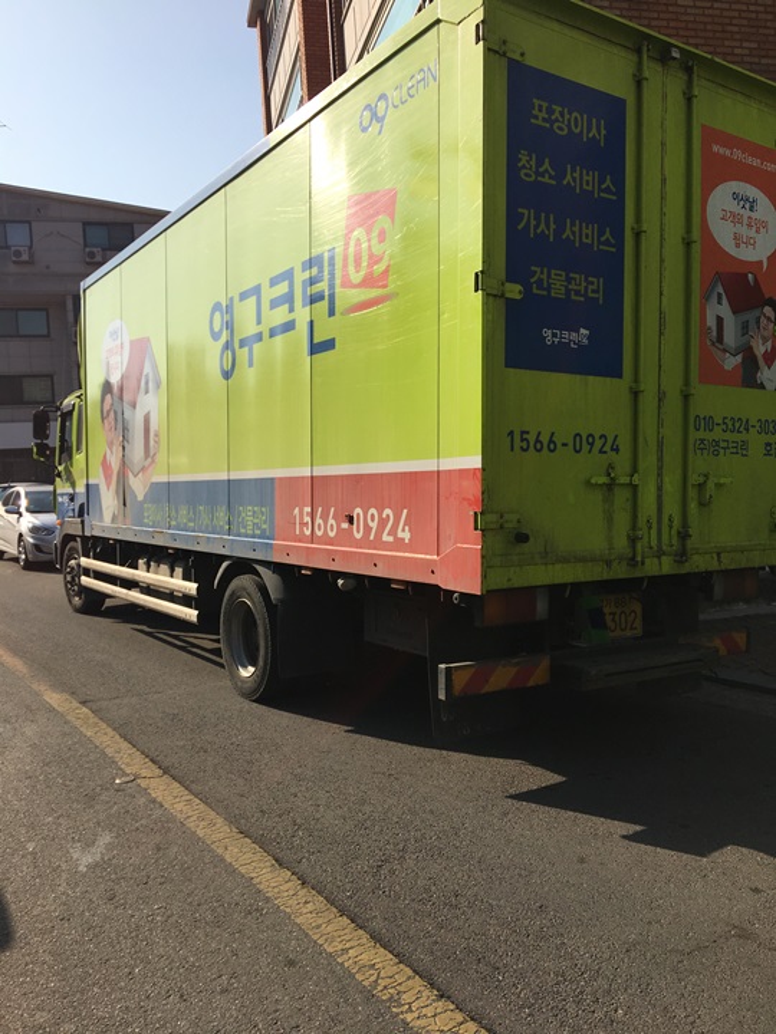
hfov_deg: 48.2
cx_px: 388
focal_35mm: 29
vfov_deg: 61.7
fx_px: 867
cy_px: 517
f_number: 2.2
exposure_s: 1/2137
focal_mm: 4.15
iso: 25
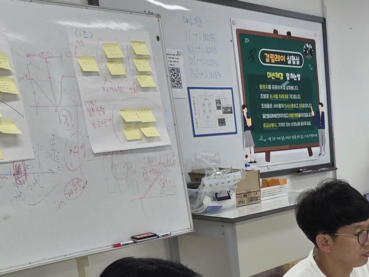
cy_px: 320
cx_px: 513
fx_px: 693
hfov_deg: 24.8
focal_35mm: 65
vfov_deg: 21.2
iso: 100
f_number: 1.8
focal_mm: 5.4
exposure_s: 1/180
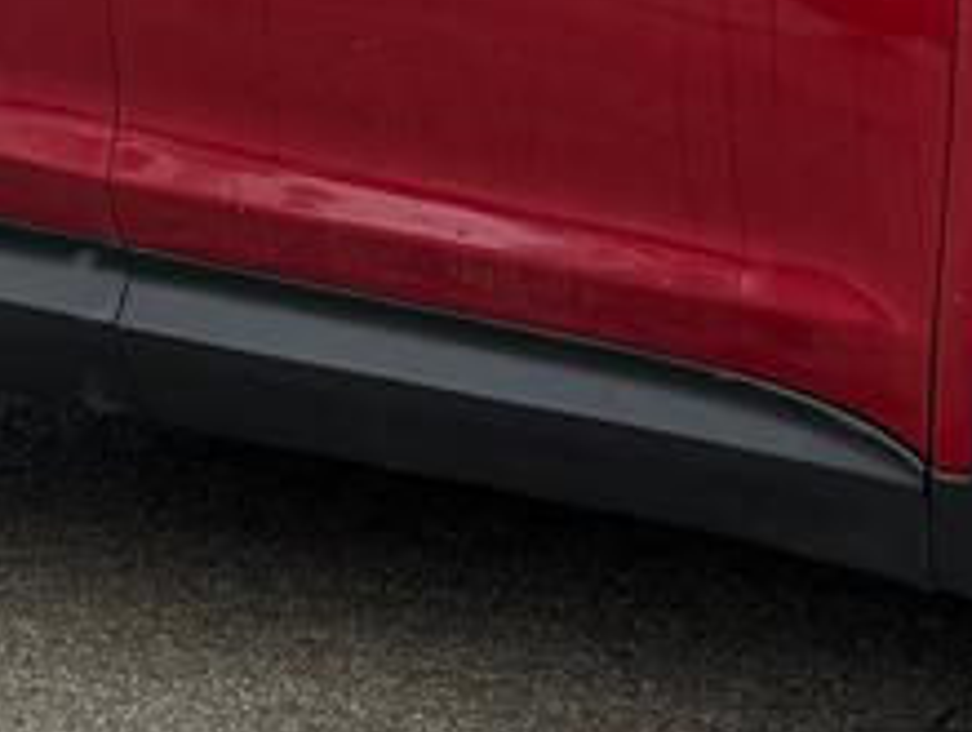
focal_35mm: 140
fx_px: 3938
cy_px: -319
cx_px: 1132
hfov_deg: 13.7
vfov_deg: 10.3
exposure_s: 1/528
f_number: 1.78
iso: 100
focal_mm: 6.76
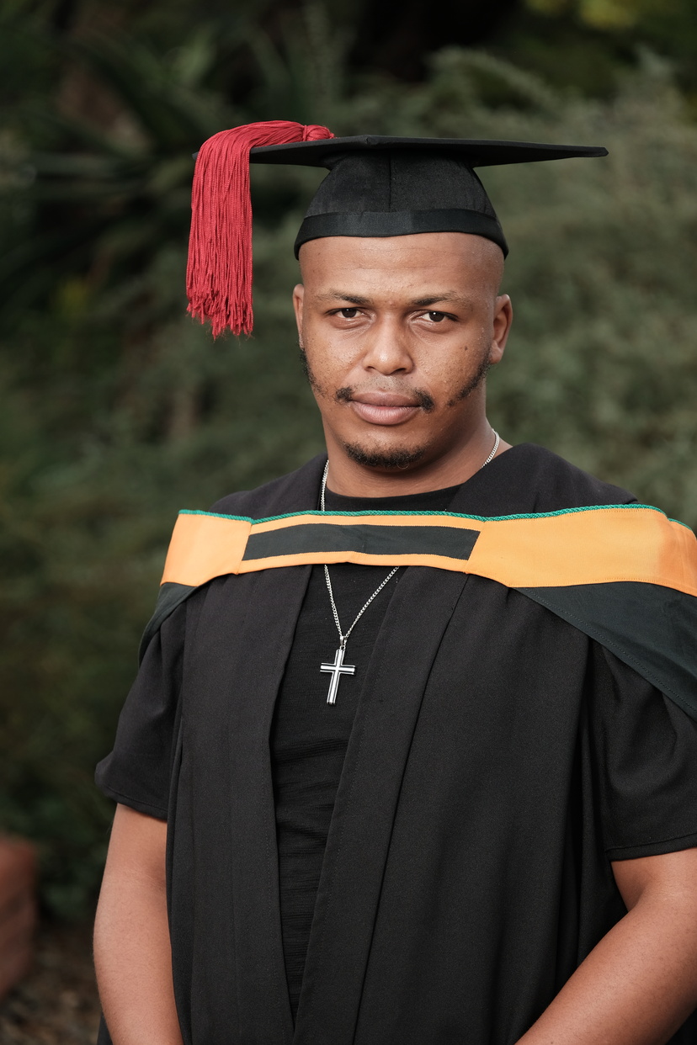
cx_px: 348
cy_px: 522
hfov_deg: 8.7
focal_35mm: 157
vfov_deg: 13.1
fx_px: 4559
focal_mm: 104.9
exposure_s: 1/250
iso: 200
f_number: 4.2
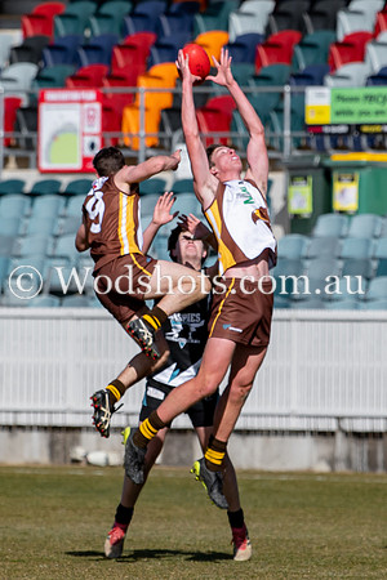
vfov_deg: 2.4
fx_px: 13658
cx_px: 203
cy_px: 262
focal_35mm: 847
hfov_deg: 1.6
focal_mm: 200
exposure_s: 1/2000
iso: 110
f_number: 4
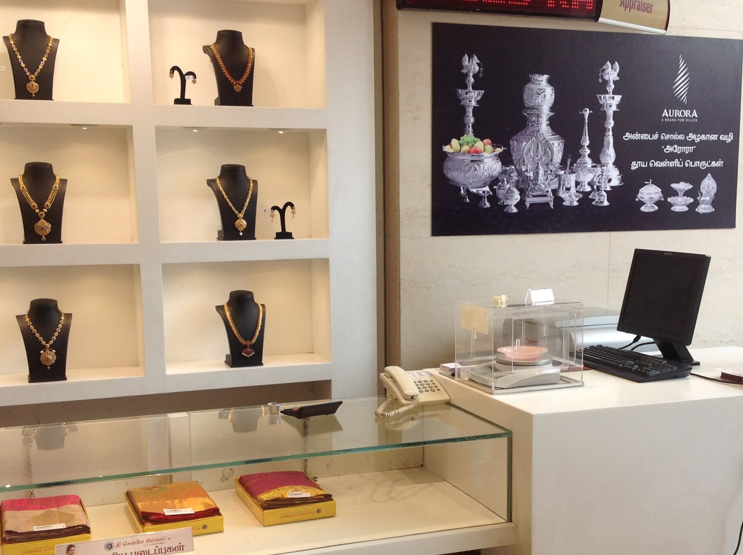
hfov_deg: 38.9
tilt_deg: -6.9
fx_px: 1050
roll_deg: -0.9
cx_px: 405
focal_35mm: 49
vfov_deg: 29.6
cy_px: 321
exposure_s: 1/299
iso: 50
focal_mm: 4.28
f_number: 2.4
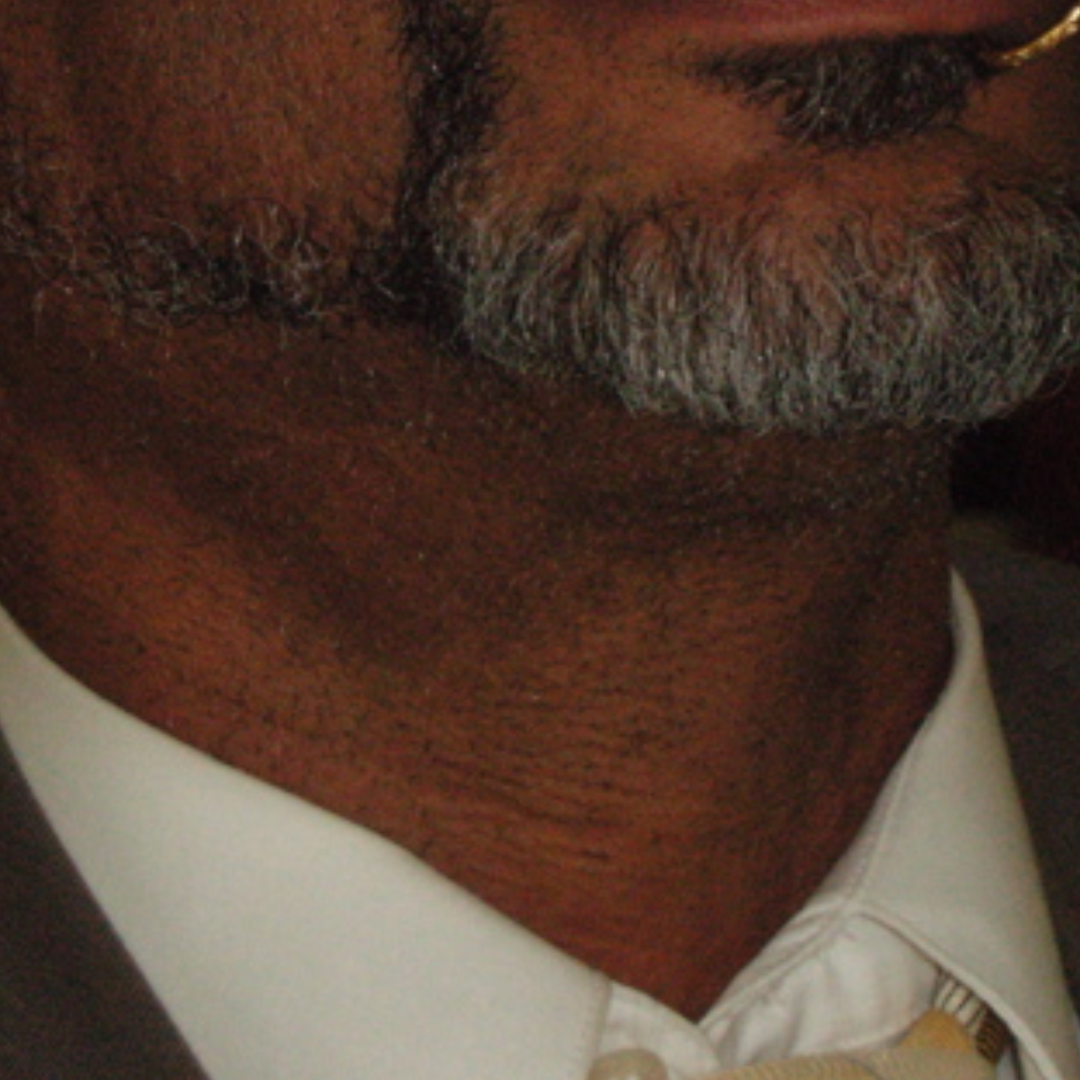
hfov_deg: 9.0
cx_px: 490
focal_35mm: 194
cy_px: 14
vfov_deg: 9.0
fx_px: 6848
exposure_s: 1/90.5
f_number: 4.7
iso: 400
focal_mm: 21.5
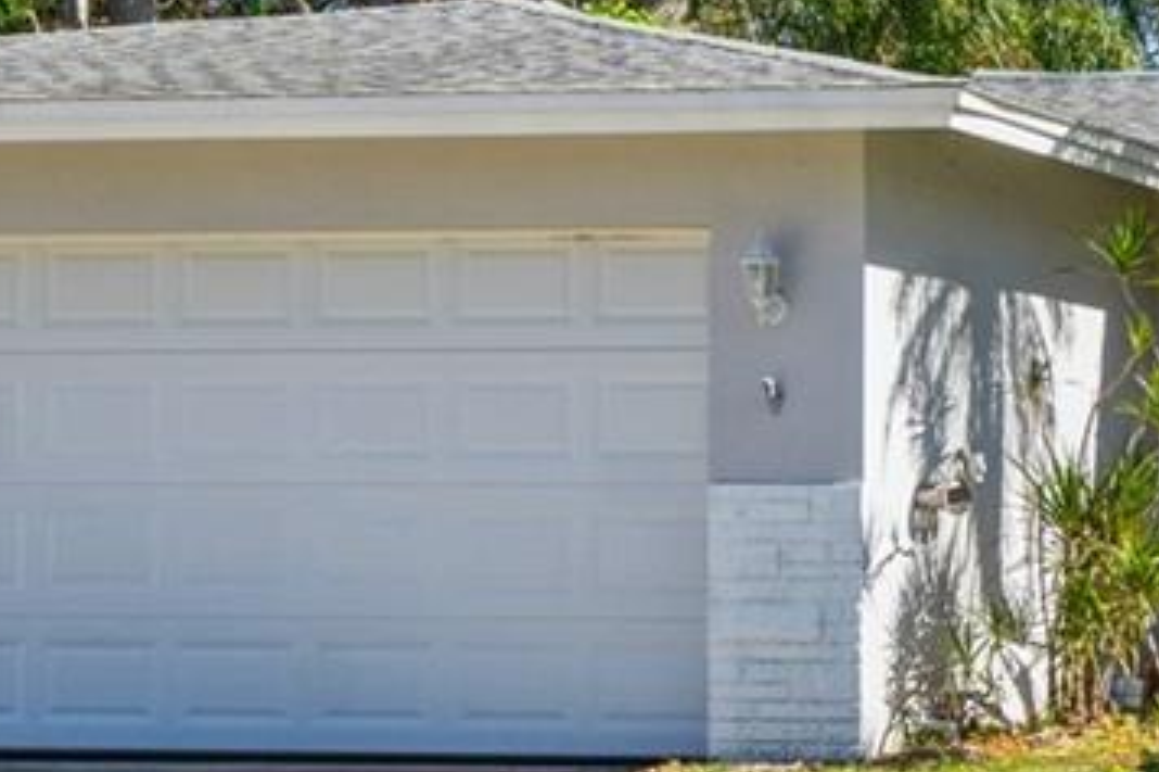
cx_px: 1667
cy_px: 450
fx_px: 3475
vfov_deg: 12.7
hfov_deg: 17.3
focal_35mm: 108
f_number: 8
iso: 250
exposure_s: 1/400
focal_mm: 16
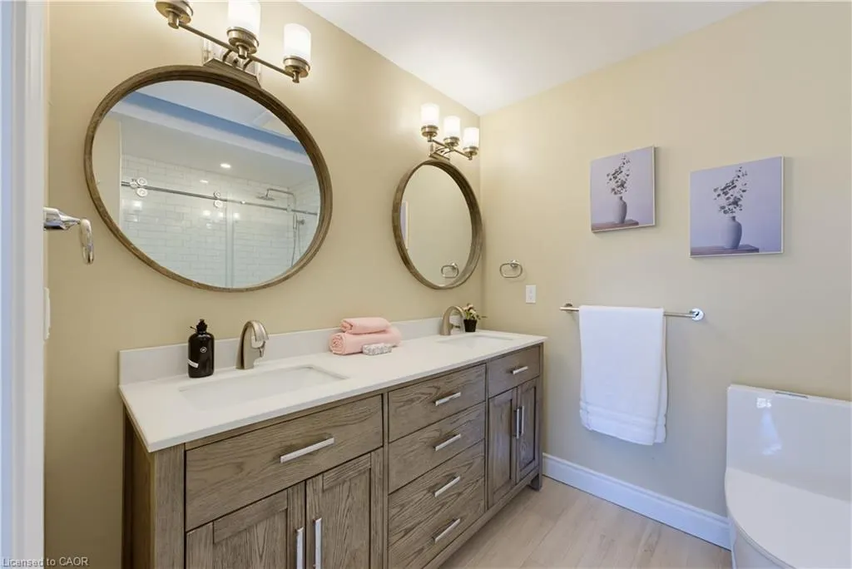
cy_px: 284
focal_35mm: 14
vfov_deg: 81.3
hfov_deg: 104.2
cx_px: 426
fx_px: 332
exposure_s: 1/10
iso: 800
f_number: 9
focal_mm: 14
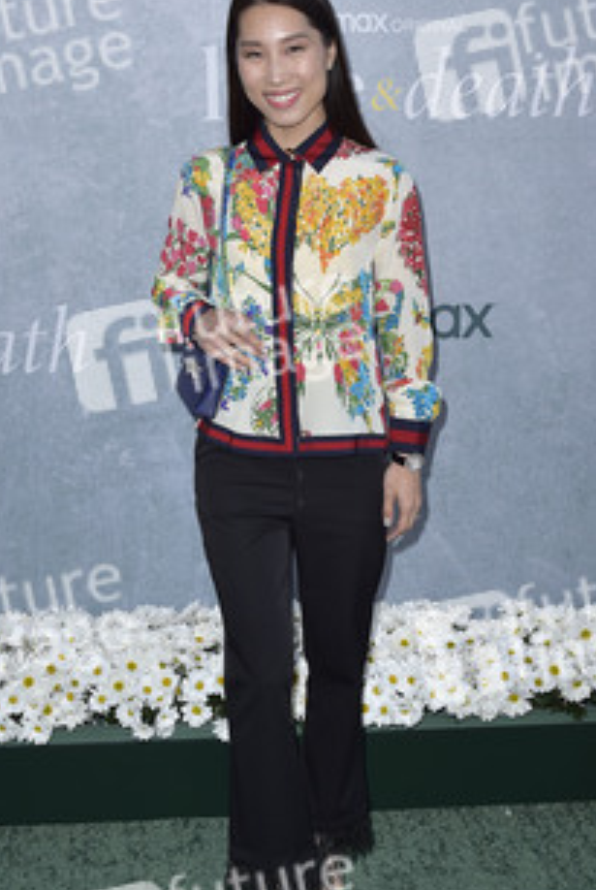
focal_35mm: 47
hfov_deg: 28.7
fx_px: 1163
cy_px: 489
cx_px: 301
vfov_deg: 41.8
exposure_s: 1/250
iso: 250
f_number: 6.3
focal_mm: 36
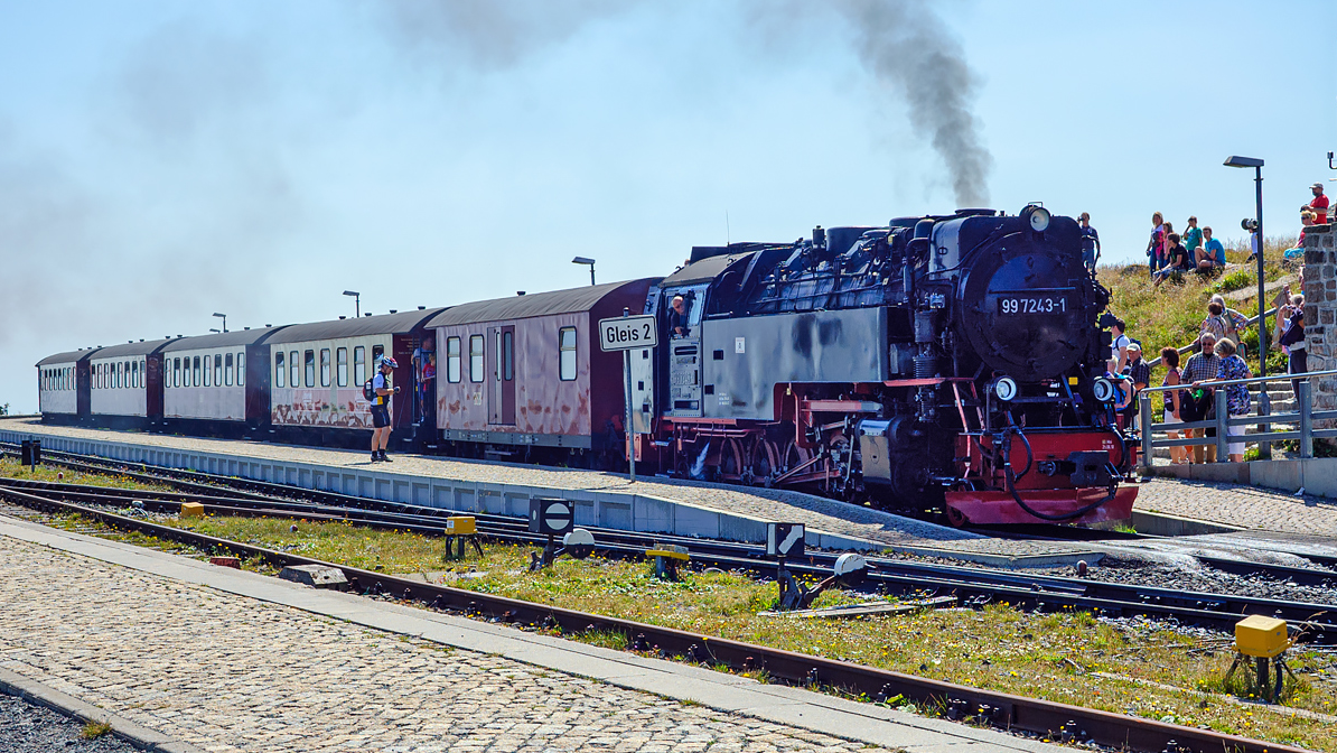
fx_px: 2127
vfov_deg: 20.1
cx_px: 667
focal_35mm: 60
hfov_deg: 34.9
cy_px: 388
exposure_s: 1/500
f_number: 8
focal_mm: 38
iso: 200
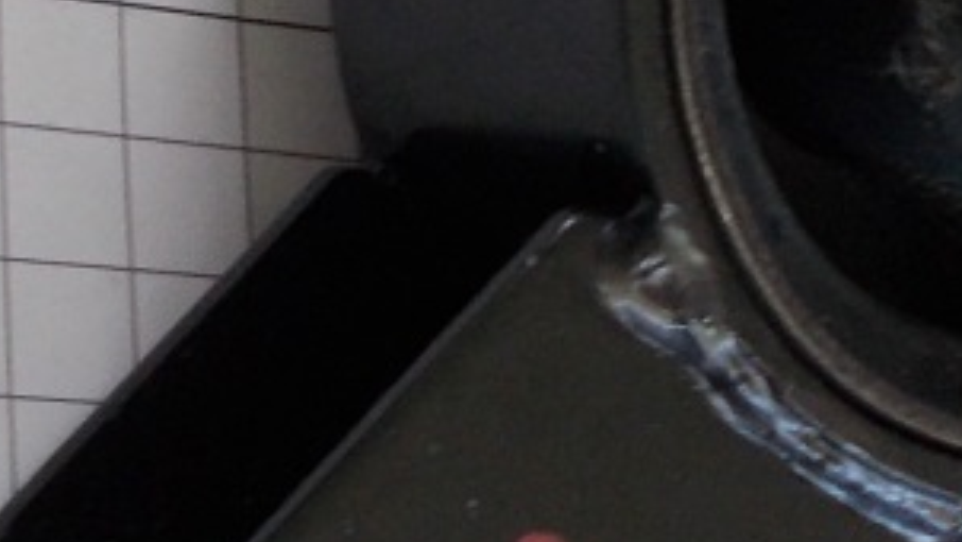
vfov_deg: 19.8
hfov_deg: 33.5
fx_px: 1531
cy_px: 77
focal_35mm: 60
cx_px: 819
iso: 80
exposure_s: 1/25
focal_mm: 4.6
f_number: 3.2
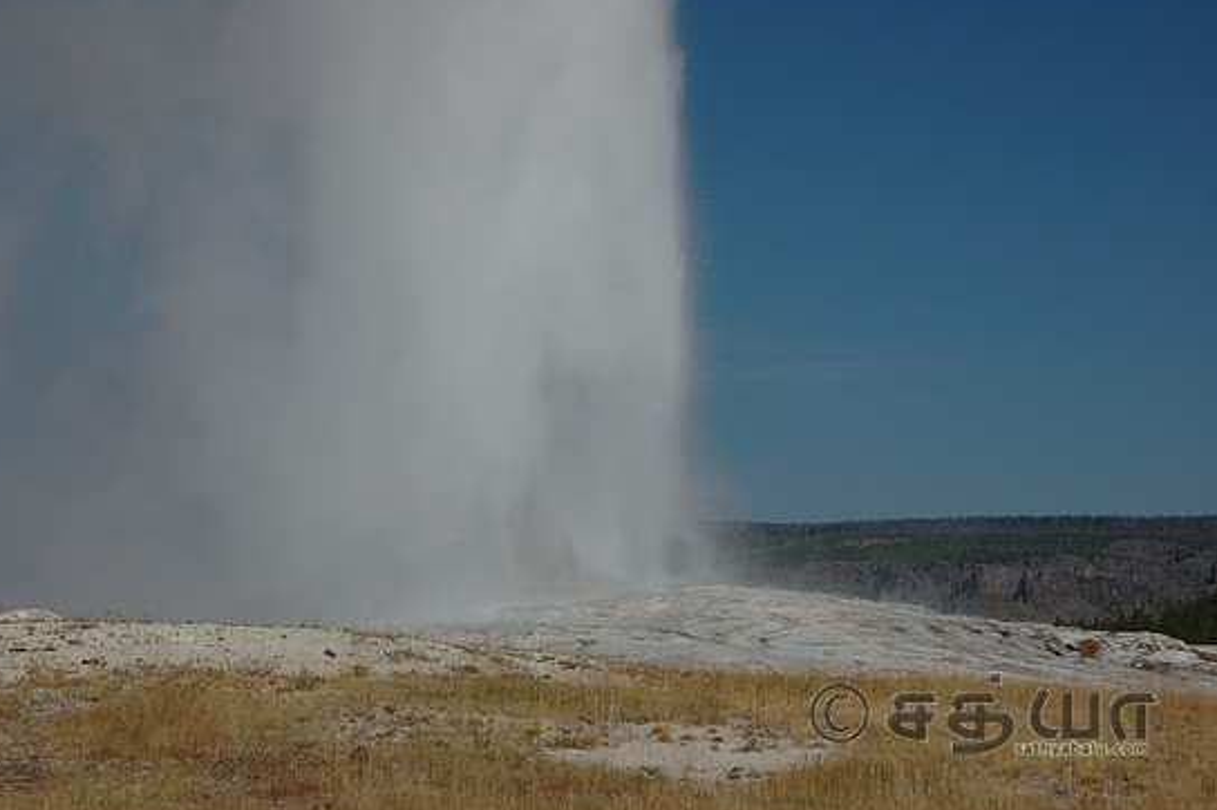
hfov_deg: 18.3
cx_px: 577
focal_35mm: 112
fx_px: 3784
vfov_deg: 12.2
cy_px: 405
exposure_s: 1/320
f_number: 9
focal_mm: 70
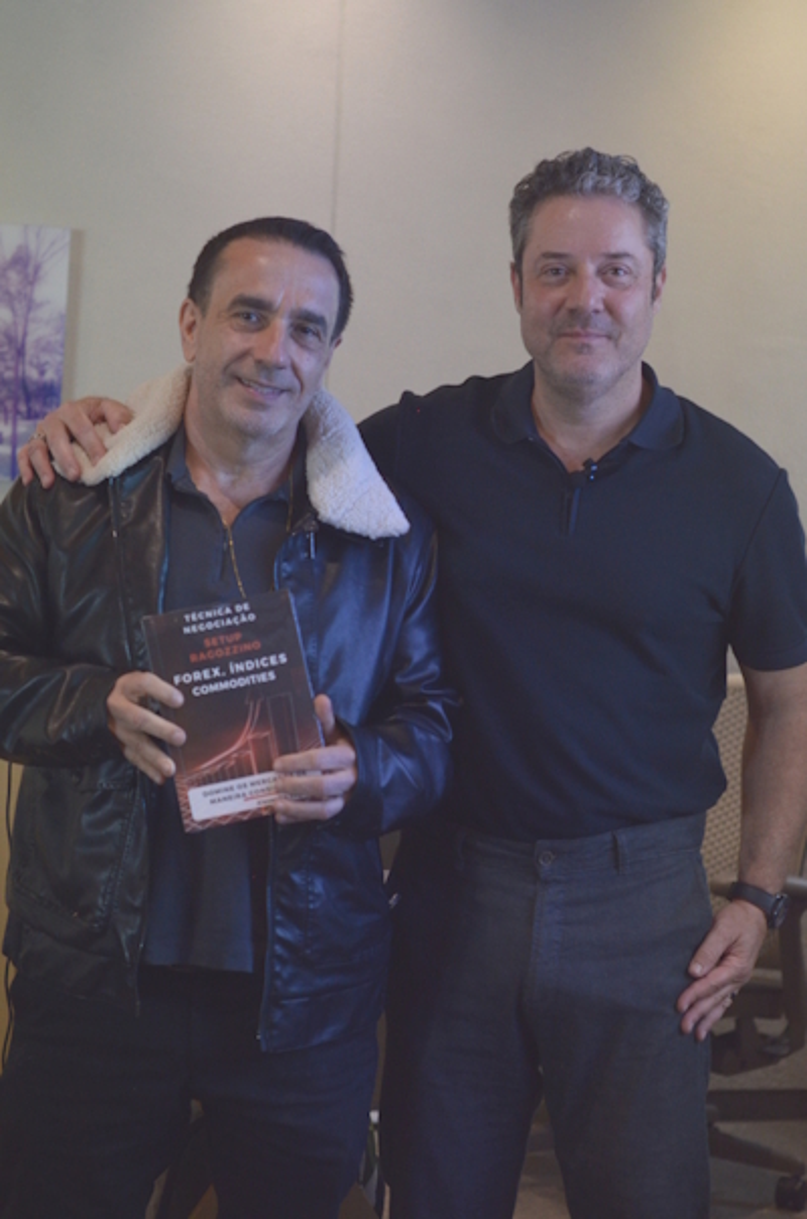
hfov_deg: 18.1
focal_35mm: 75
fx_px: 2533
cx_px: 404
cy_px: 610
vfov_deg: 27.0
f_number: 3.2
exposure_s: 1/100
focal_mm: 50
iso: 1250
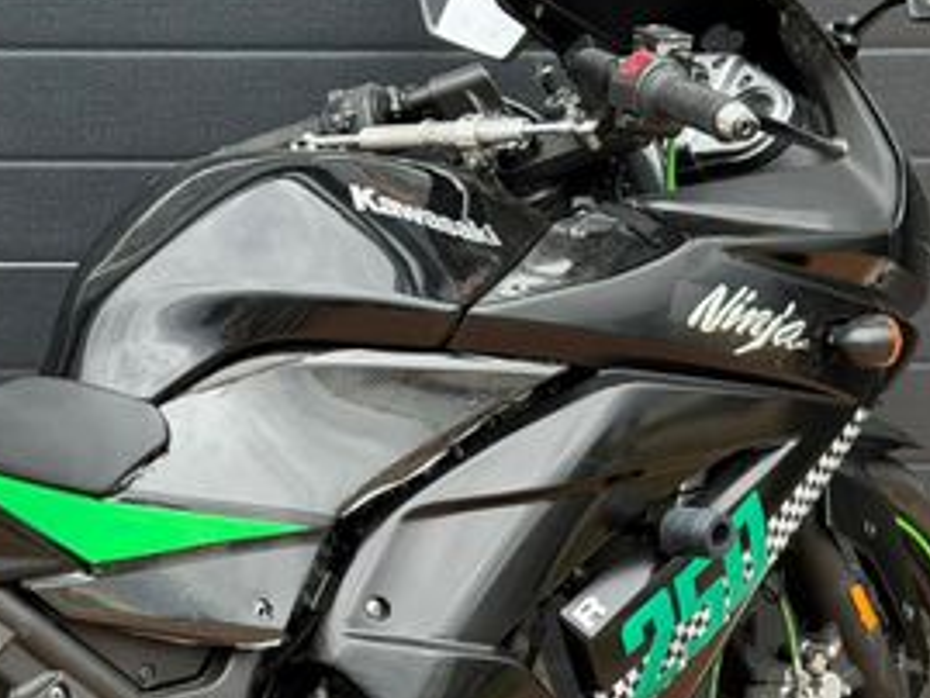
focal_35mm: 114
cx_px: 169
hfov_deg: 17.1
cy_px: 670
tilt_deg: -19.8
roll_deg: -1.0
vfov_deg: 12.9
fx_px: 3064
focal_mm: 6.76
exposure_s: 1/669
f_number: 1.78
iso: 80
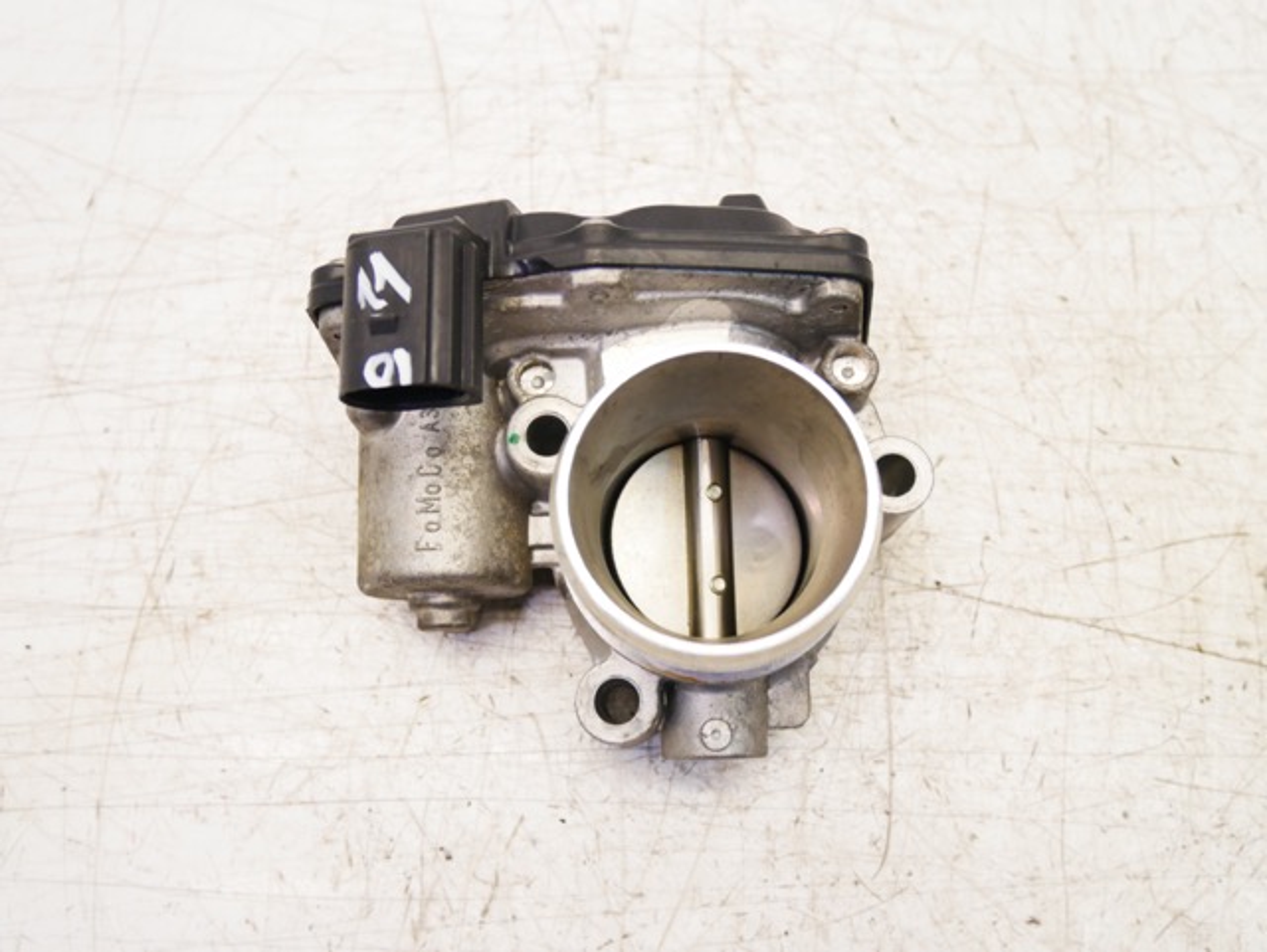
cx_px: 634
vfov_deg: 46.9
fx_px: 1099
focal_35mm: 30
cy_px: 476
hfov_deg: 59.9
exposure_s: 1/60
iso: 500
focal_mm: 15
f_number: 3.8
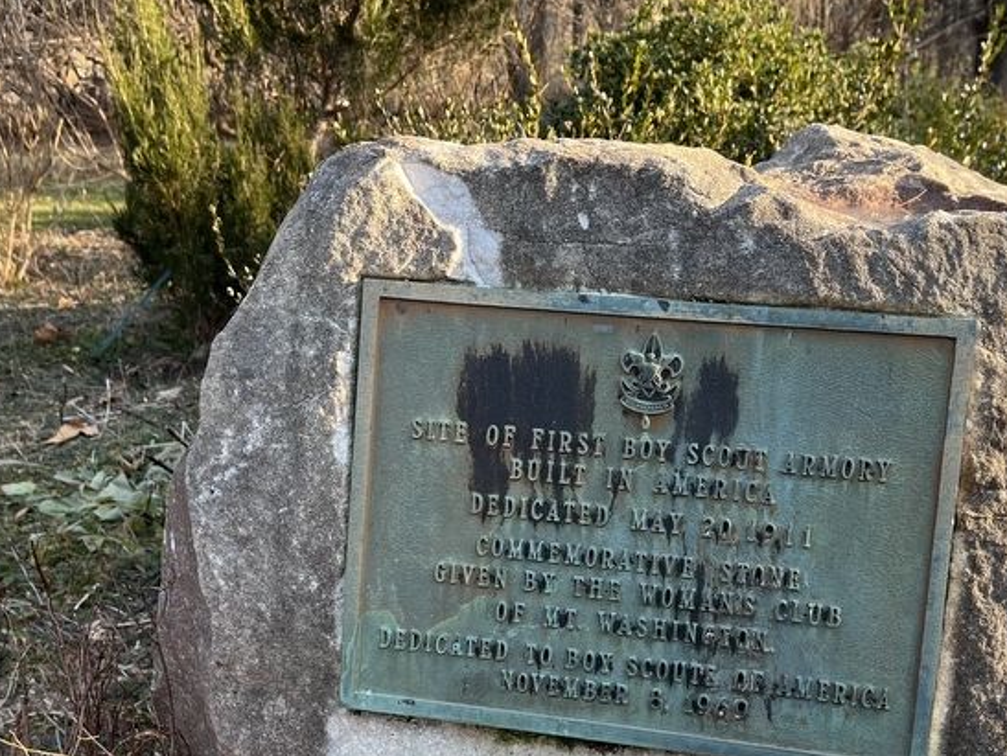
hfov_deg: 48.7
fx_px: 1106
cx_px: 593
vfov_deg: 37.5
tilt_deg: -27.0
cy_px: 487
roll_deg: -1.0
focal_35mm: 38
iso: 40
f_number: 1.6
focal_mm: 5.1
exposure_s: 1/179
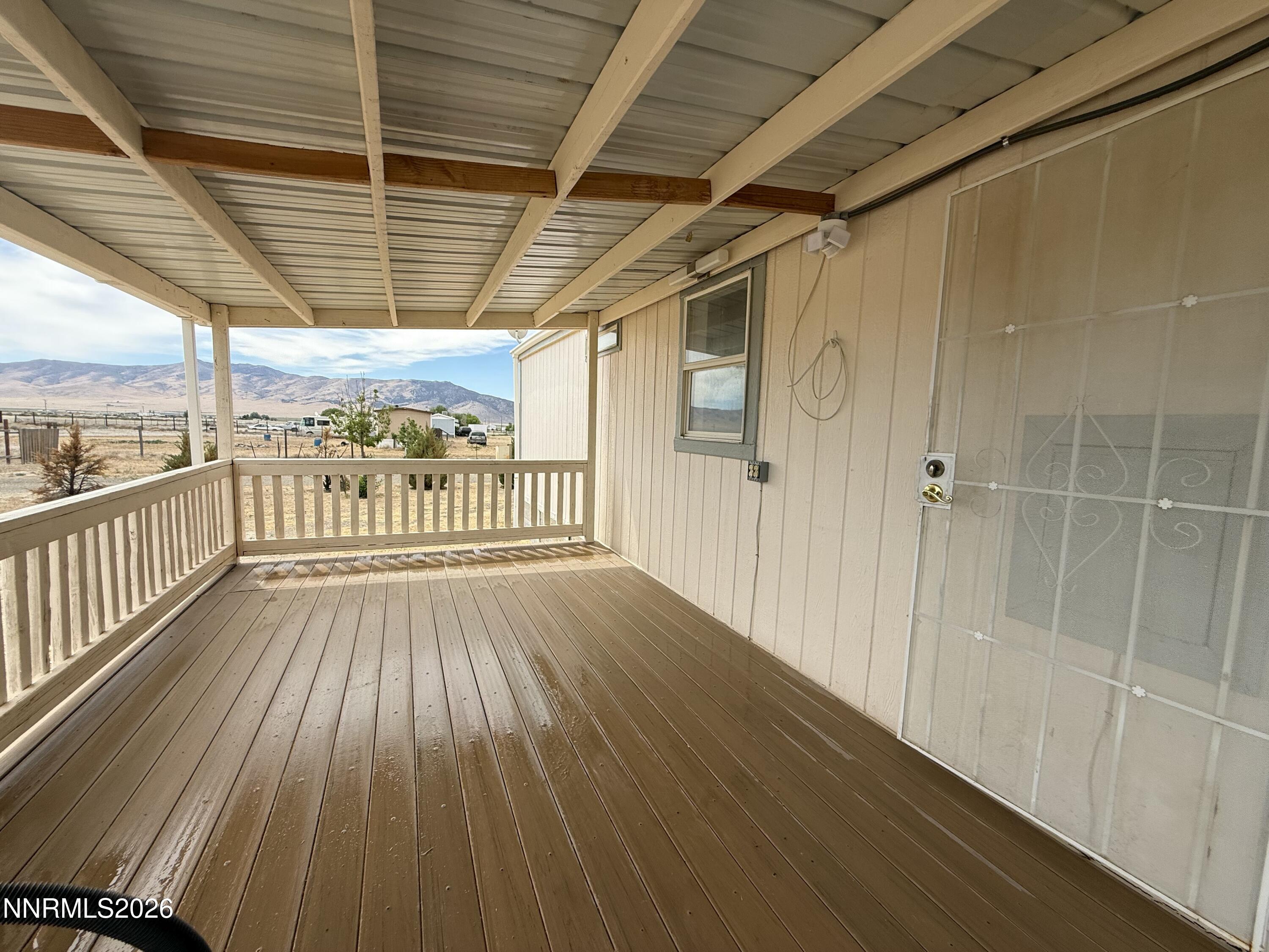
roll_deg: -2.0
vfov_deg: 85.7
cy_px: 476
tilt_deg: -3.6
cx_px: 634
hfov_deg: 102.1
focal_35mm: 14
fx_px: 513
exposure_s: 1/1399
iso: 50
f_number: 2.2
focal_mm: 2.22
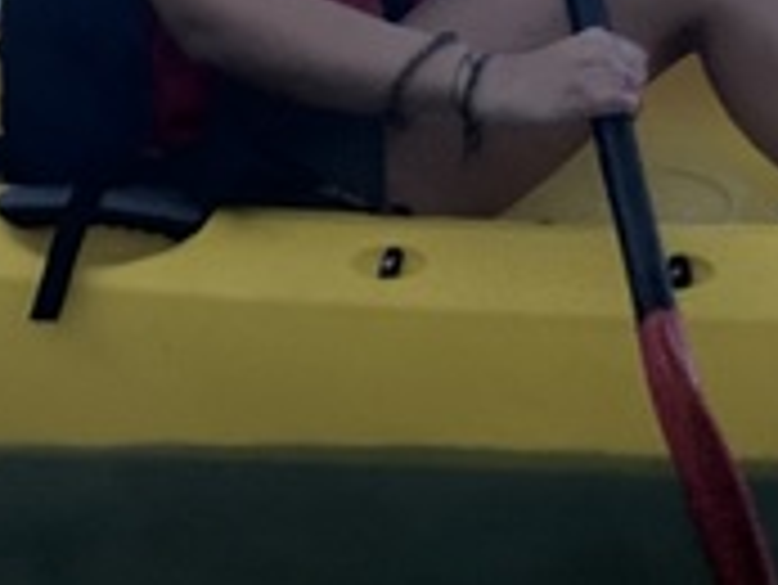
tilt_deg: +7.8
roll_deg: +0.0
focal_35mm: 140
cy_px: -981
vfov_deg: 9.1
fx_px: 3149
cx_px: 1340
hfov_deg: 12.9
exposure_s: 1/3717
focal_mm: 6.86
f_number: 1.78
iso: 80
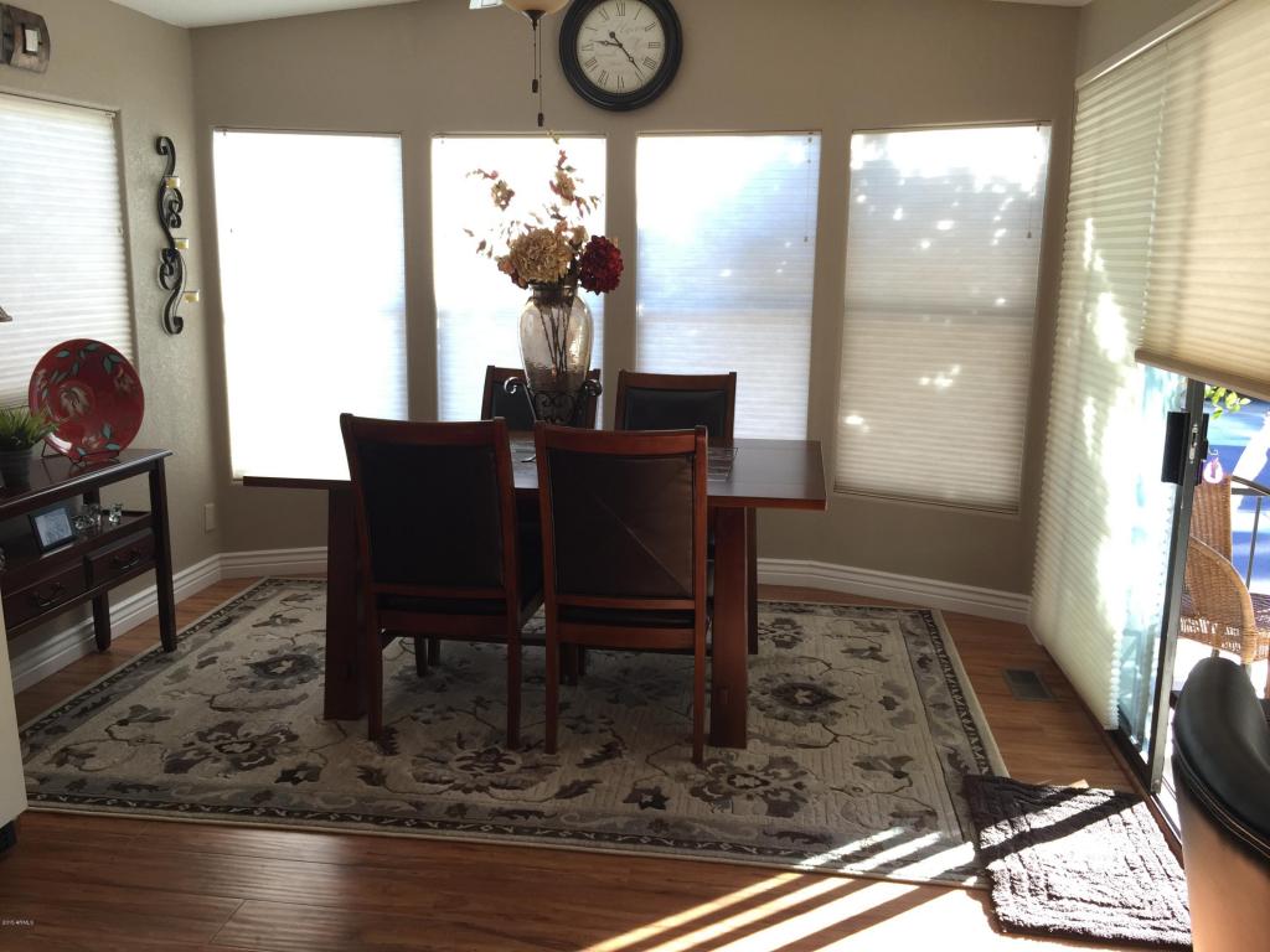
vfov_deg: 48.2
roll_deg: -0.7
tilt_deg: -11.2
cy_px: 476
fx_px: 1064
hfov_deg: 61.7
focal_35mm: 29
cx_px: 635
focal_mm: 4.15
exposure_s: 1/60
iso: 32
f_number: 2.2
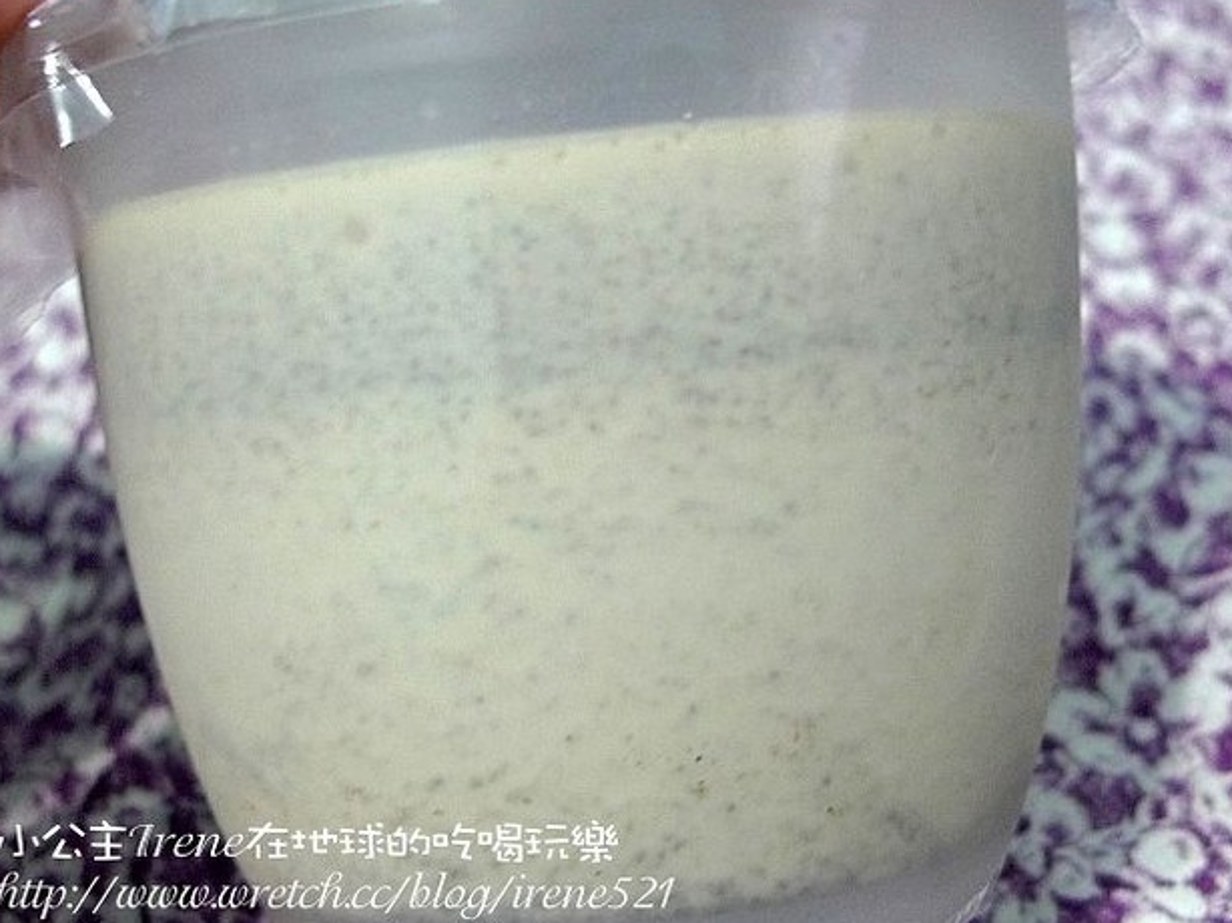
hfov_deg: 38.9
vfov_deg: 29.7
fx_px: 1743
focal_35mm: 49
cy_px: 459
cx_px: 600
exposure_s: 1/13
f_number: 2.1
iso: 200
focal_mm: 5.4
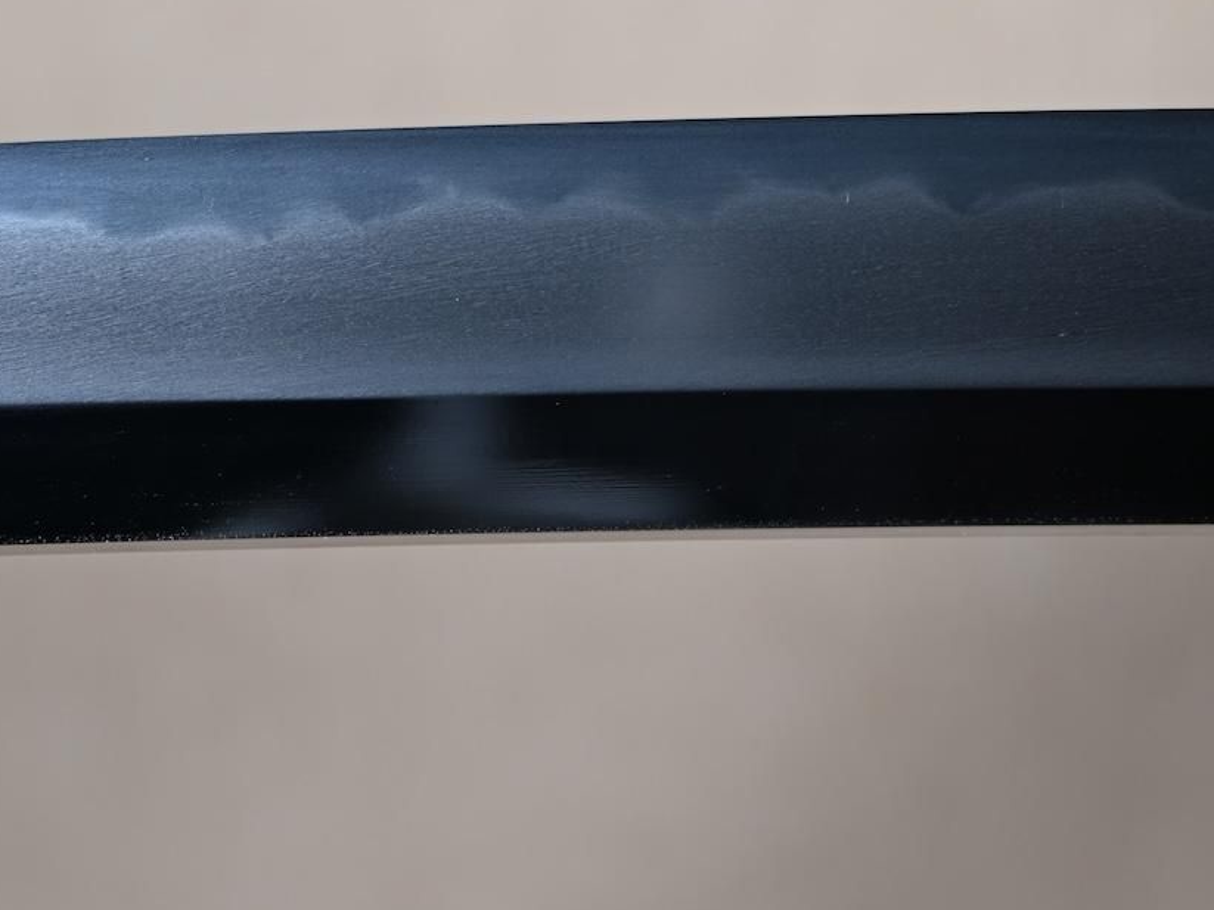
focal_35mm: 157
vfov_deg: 9.4
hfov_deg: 12.6
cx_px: 645
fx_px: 5505
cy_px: 365
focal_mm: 64
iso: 110
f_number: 5
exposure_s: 1
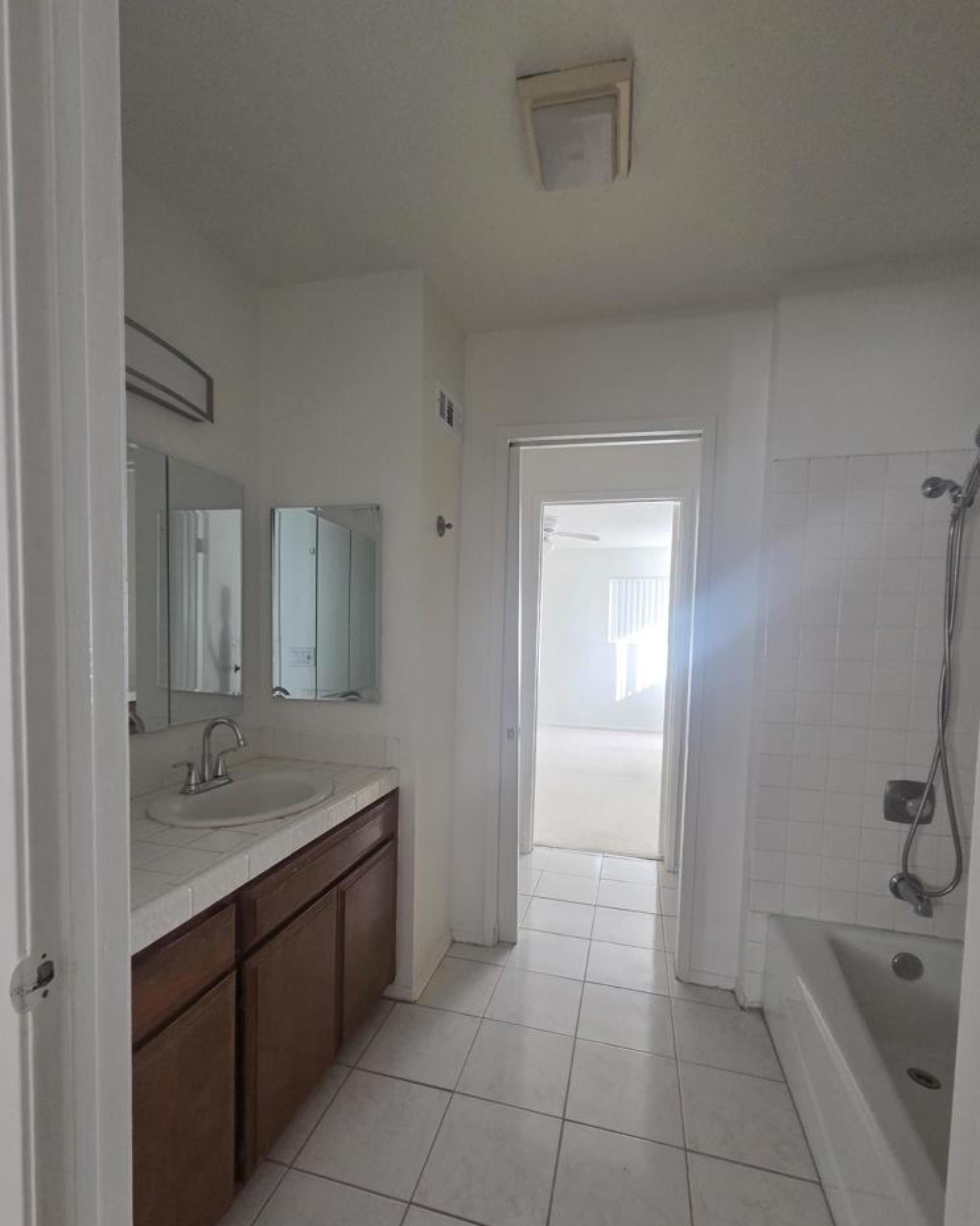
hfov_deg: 88.0
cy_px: 667
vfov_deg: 100.5
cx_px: 495
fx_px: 508
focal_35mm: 14
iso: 400
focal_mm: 2.2
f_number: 2.2
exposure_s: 1/60
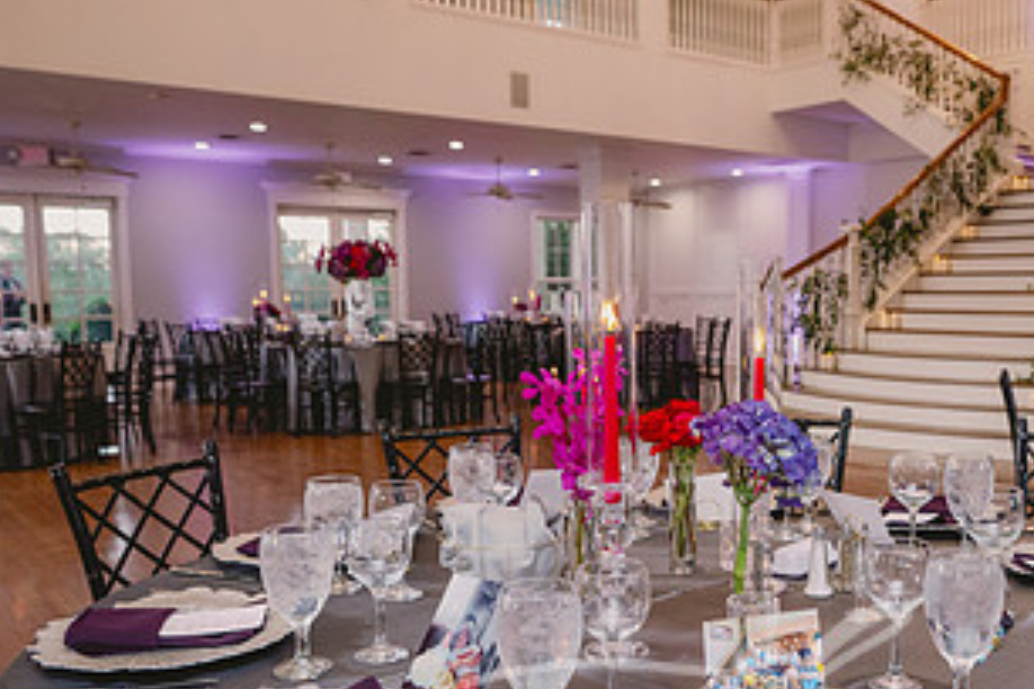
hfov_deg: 51.8
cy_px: 410
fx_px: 1034
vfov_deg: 36.7
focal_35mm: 36
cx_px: 716
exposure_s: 1/200
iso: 1250
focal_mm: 19
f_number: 3.5
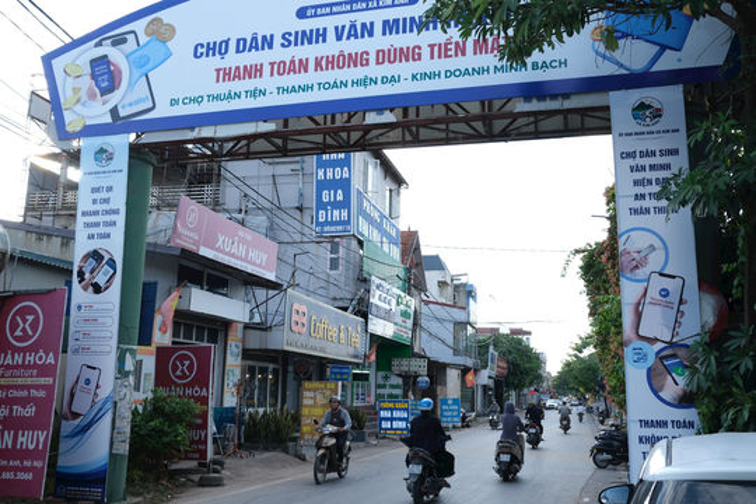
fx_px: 735
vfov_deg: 37.9
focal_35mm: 35
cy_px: 252
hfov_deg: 54.4
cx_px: 378
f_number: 5.6
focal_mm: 23
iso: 160
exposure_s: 1/125
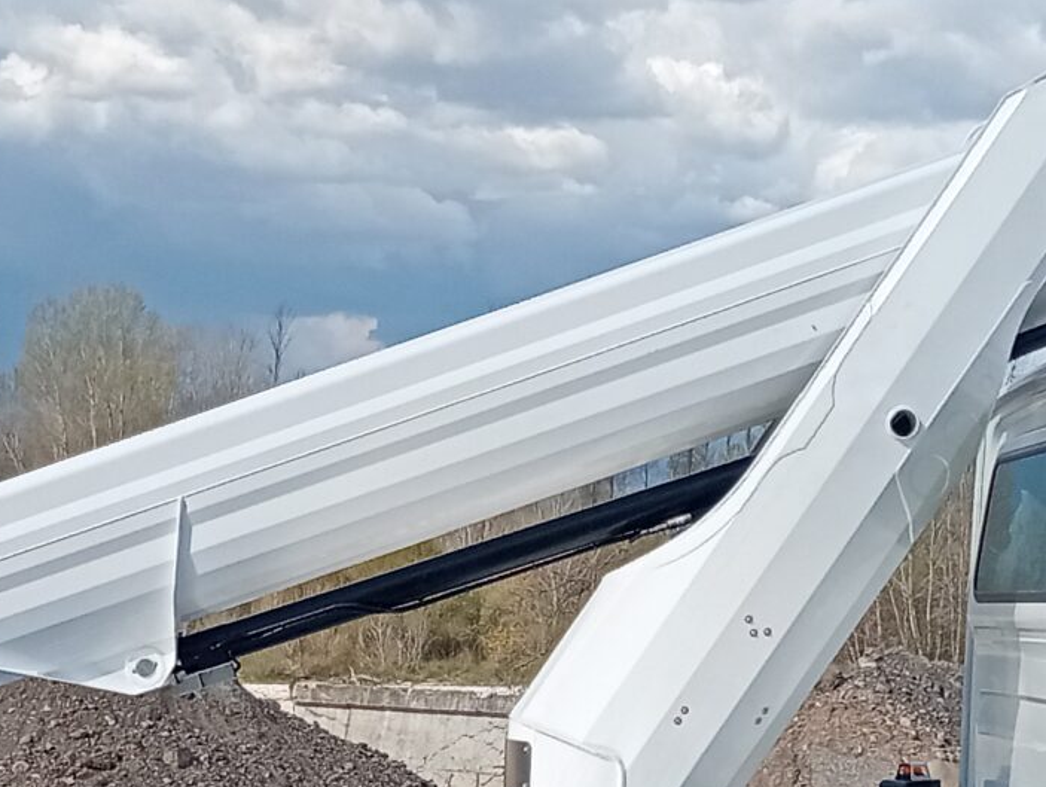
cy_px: 716
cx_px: 382
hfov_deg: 19.2
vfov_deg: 14.4
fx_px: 3086
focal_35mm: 102
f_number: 1.8
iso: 103
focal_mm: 3.98
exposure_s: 1/1307
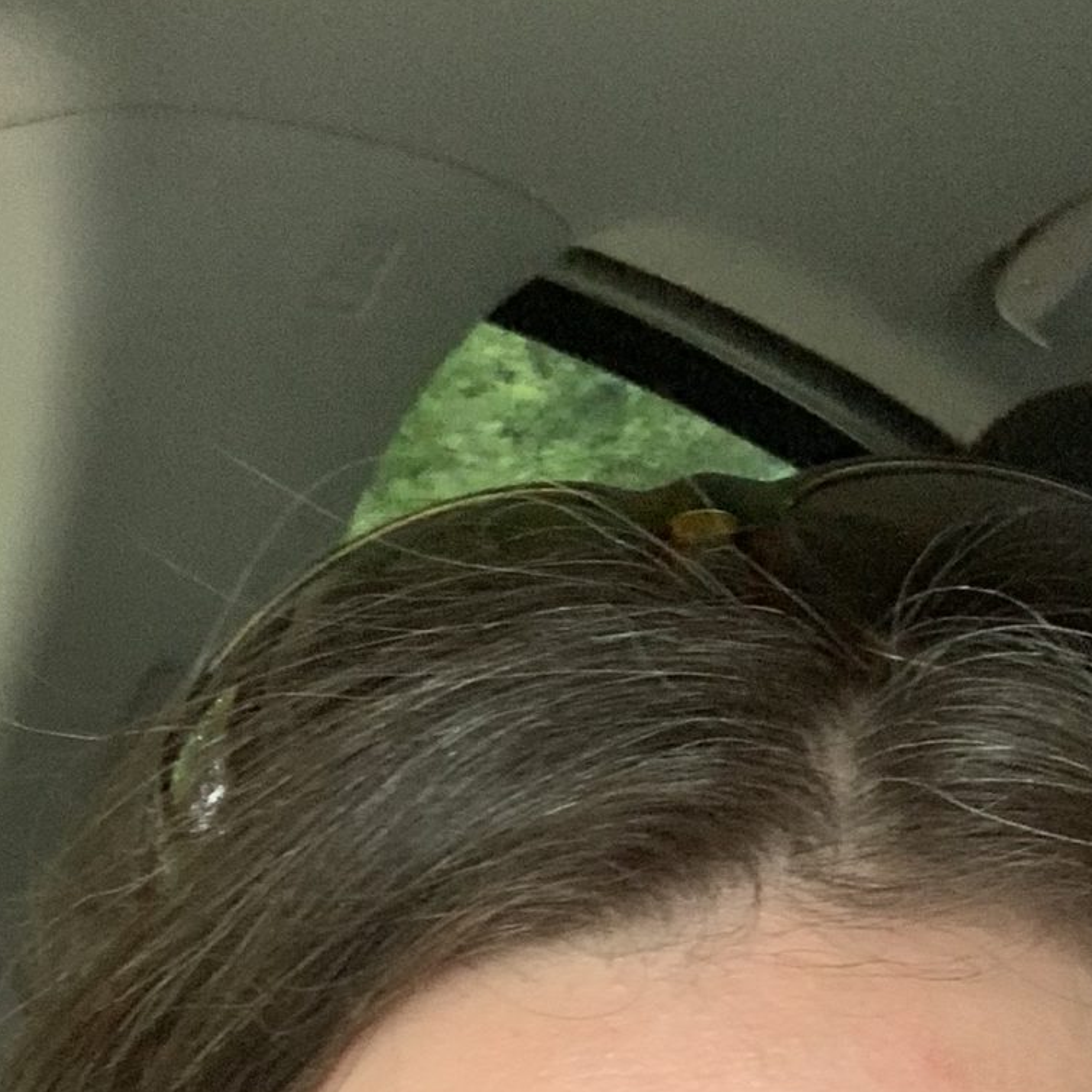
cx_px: 640
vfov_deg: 16.4
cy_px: 1684
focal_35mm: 96
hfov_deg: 18.1
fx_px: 3426
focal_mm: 2.87
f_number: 2.2
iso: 64
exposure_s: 1/75
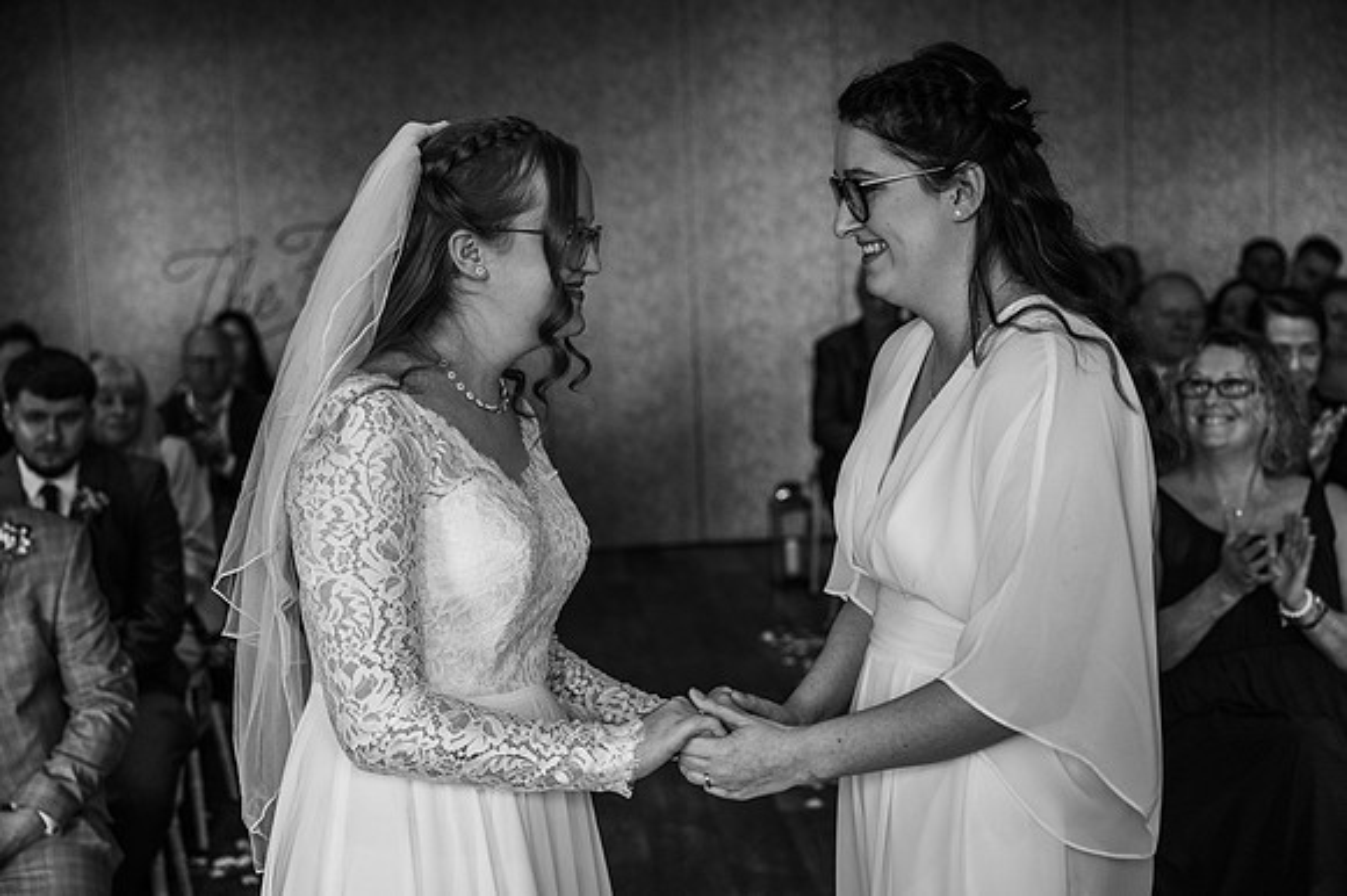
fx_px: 1870
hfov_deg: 39.6
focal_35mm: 50
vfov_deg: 27.0
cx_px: 674
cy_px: 448
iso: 560
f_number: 3.5
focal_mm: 50
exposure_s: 1/200
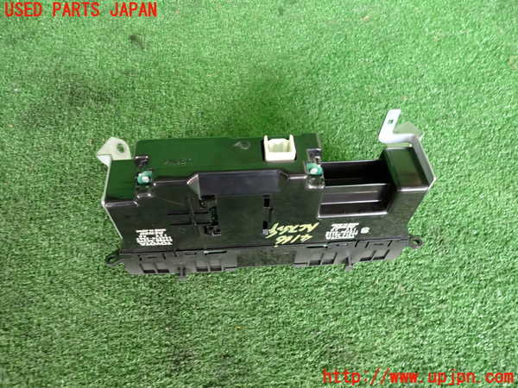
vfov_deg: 54.9
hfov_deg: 69.4
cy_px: 194
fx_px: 374
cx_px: 259
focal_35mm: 25
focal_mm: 4.5
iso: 200
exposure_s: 1/30
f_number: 2
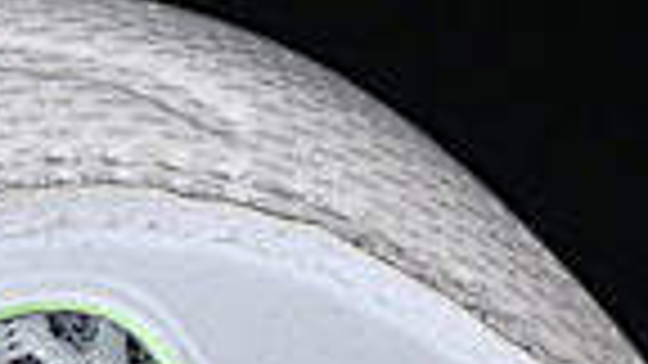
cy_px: 1469
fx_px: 9725
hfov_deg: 3.8
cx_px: 130
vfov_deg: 2.1
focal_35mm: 566
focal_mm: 48
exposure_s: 1/80
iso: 160
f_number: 7.1
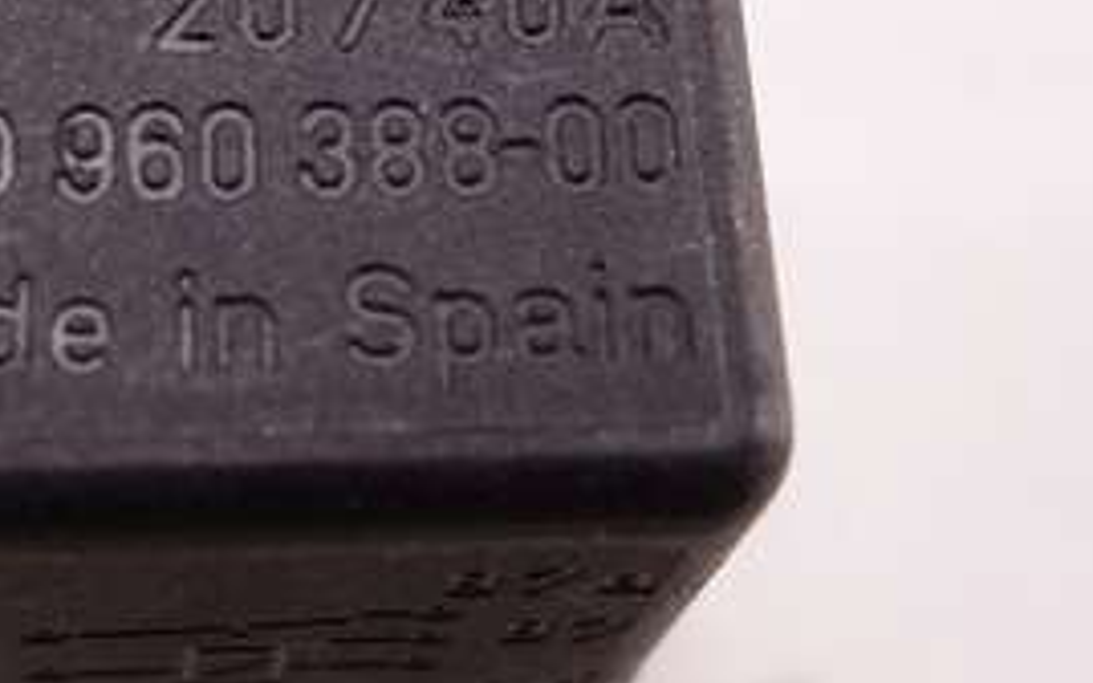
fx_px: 2591
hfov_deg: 23.6
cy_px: 124
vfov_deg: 14.9
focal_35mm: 87
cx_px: 288
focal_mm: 10.4
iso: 125
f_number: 4.5
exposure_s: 1/25
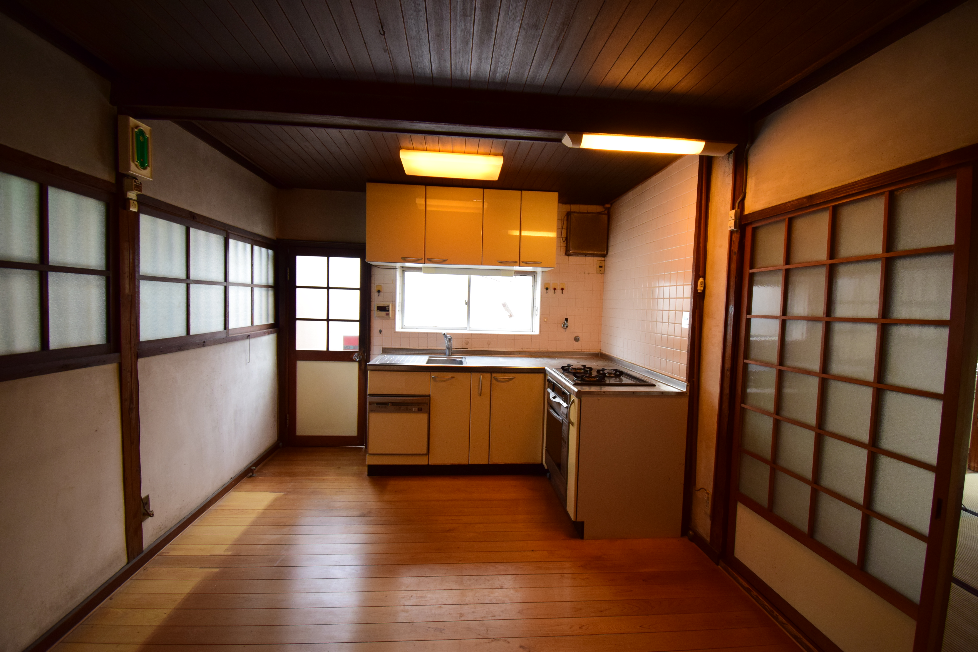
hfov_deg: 100.4
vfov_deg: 77.4
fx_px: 408
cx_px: 489
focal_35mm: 15
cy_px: 326
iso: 1000
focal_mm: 10
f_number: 4.5
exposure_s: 1/30
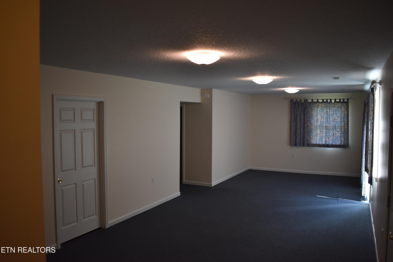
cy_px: 131
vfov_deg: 43.6
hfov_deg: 61.9
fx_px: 327
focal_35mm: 30
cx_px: 196
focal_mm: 20
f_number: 3.5
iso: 800
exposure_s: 1/160
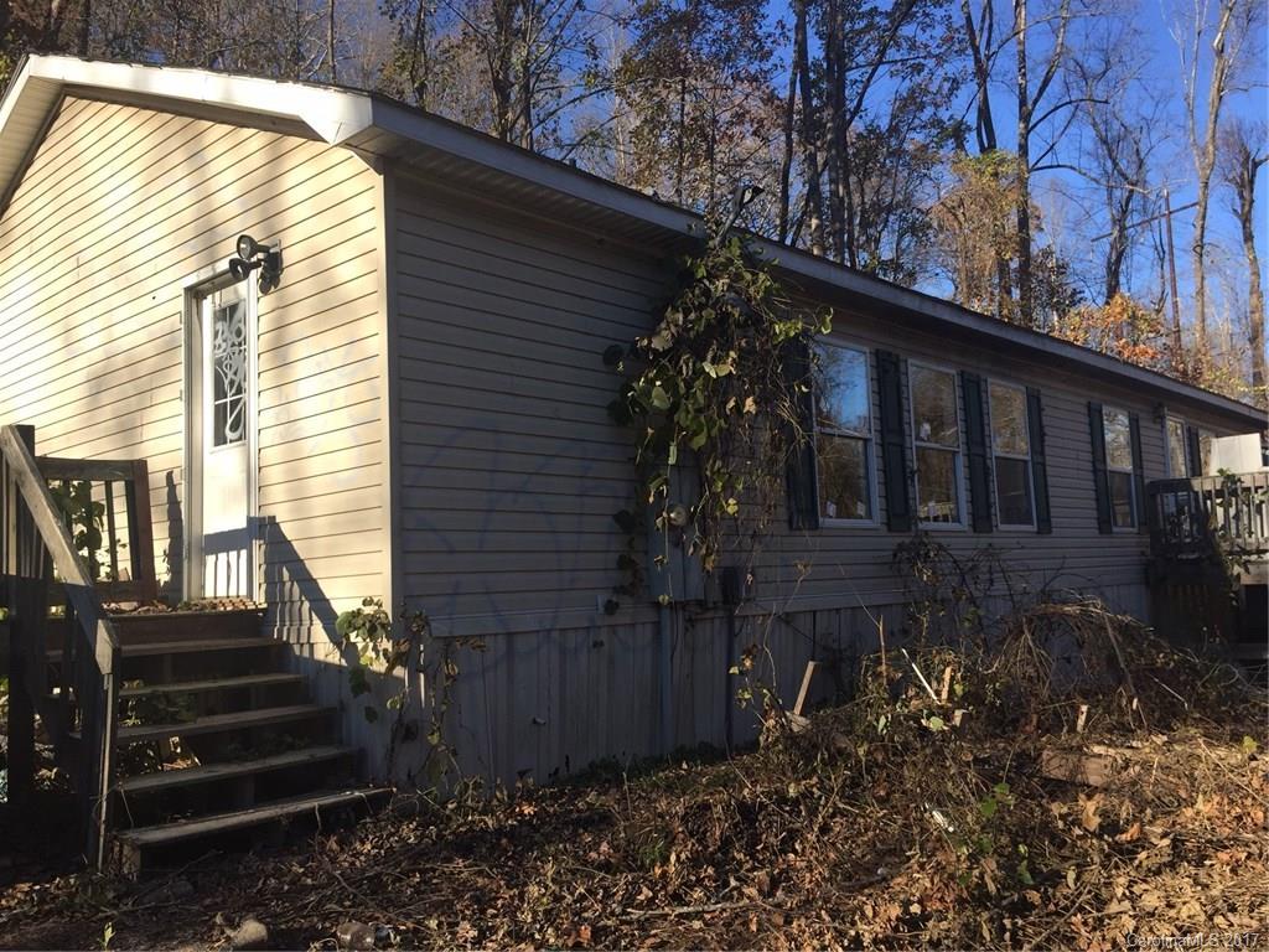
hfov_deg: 61.7
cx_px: 634
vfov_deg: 48.2
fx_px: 1063
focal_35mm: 29
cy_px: 476
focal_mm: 4.15
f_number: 2.2
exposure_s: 1/920
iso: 32
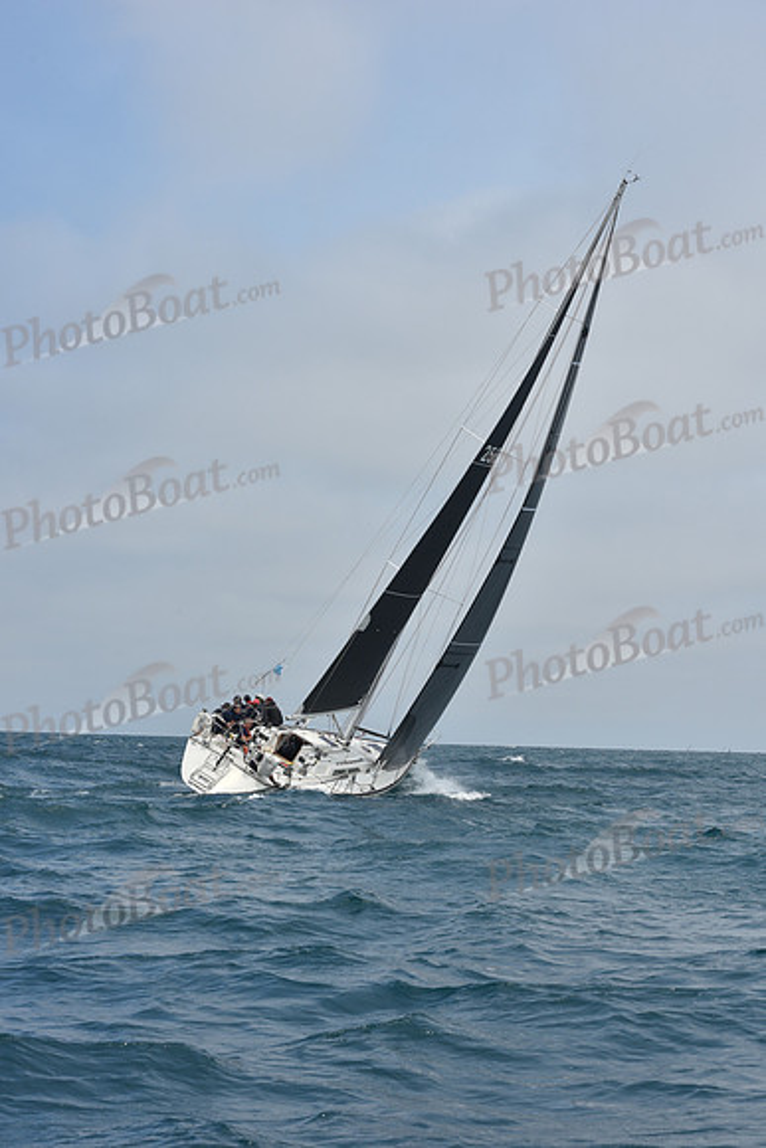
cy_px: 574
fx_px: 2233
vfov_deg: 28.8
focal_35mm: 70
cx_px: 383
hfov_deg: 19.5
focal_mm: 70
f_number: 10
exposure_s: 1/800
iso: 250
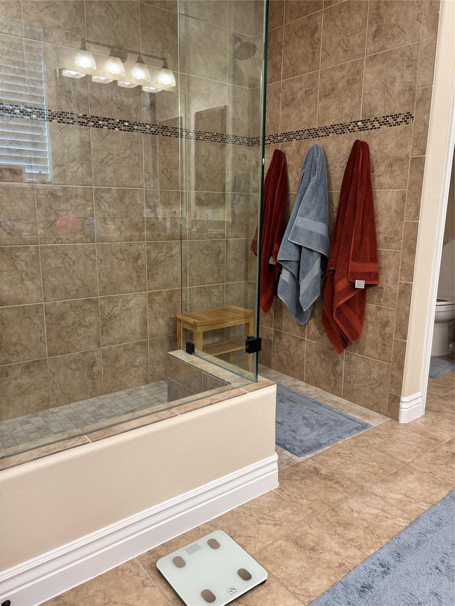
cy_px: 303
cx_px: 228
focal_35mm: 26
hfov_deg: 53.1
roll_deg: -1.5
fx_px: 456
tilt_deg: -12.4
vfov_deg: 67.3
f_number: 1.6
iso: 100
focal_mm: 5.96
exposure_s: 1/60
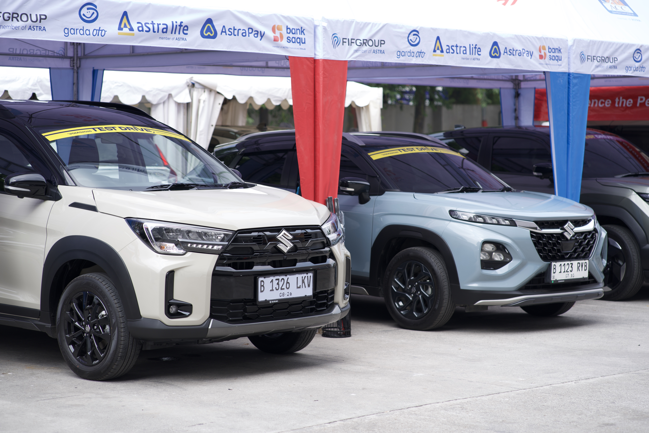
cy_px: 216
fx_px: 1532
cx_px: 324
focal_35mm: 85
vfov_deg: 16.1
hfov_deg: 23.9
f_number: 3.5
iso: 64
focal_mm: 85
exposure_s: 1/200
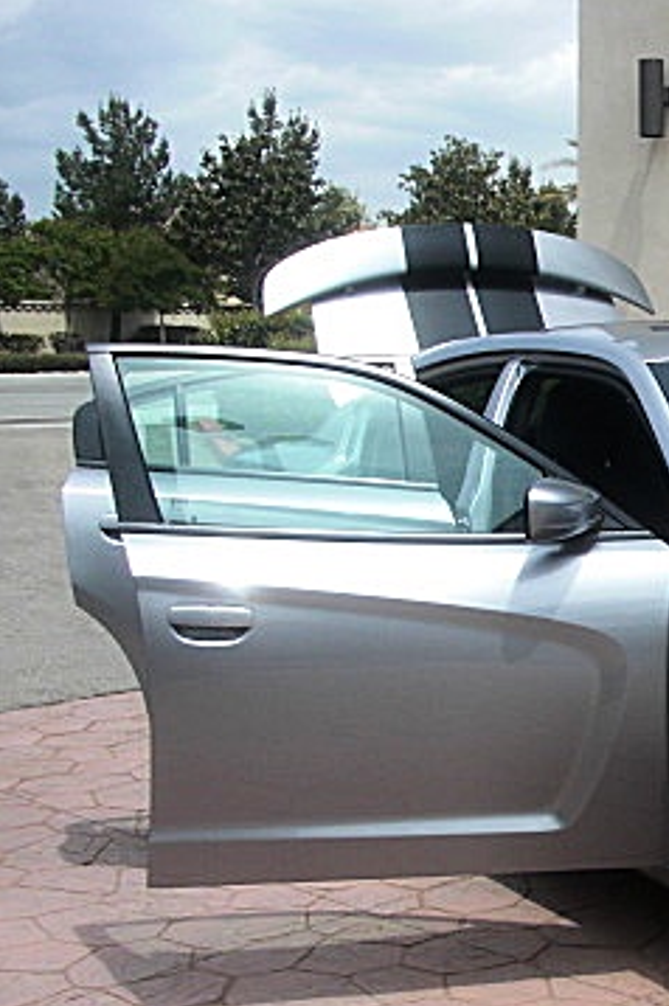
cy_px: 646
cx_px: 852
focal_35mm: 67
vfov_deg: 29.9
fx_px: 1871
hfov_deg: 18.9
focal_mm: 6.3
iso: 50
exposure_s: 1/800
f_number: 2.8
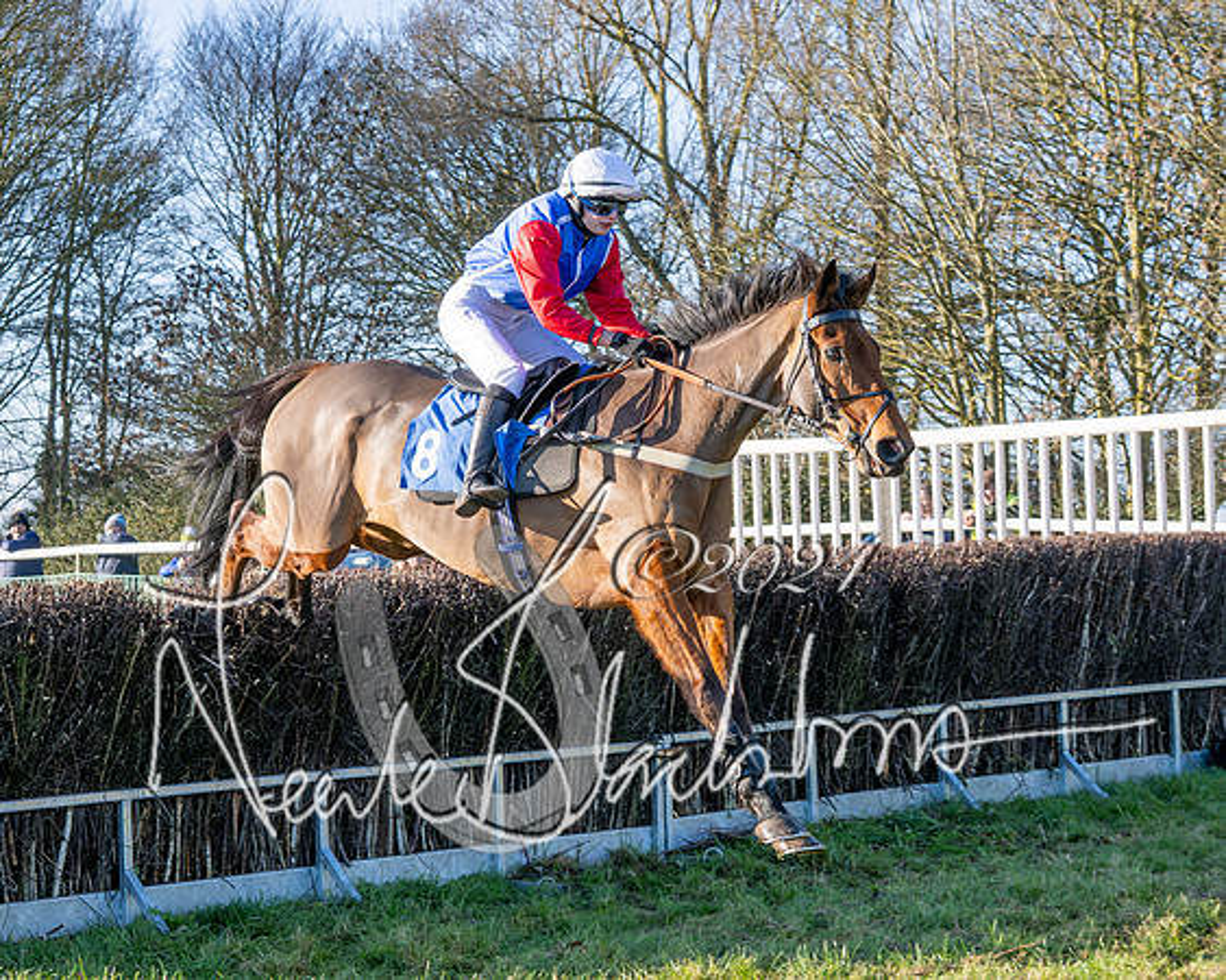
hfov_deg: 20.5
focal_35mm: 93
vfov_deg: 16.5
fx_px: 3381
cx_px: 435
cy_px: 582
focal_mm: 39
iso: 400
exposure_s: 1/1250
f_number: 5
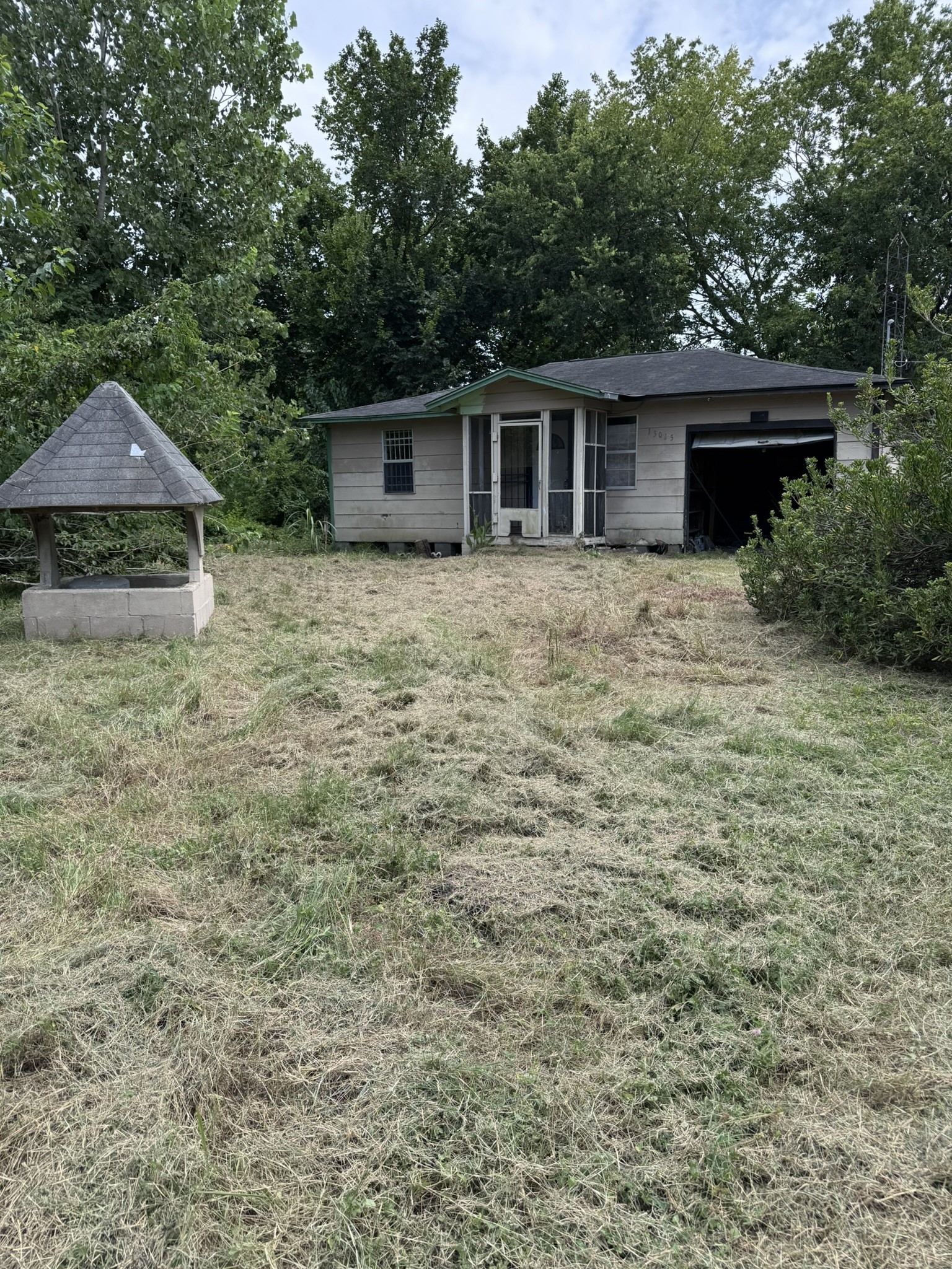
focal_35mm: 24
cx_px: 476
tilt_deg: -9.8
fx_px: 880
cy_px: 634
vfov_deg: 71.6
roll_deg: +2.0
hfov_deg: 56.8
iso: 80
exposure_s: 1/2105
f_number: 1.78
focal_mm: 6.76
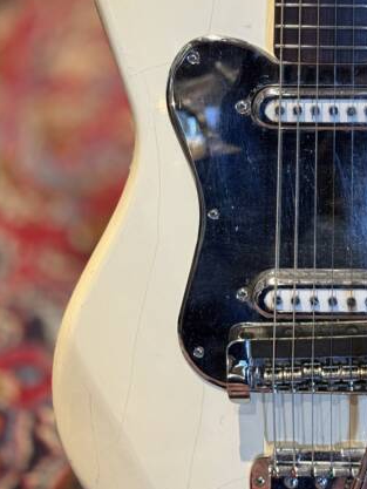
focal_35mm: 92
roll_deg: +0.4
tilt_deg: -26.8
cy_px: 141
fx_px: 1300
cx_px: 329
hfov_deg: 15.9
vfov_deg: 21.2
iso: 200
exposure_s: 1/40
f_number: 1.78
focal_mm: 6.76
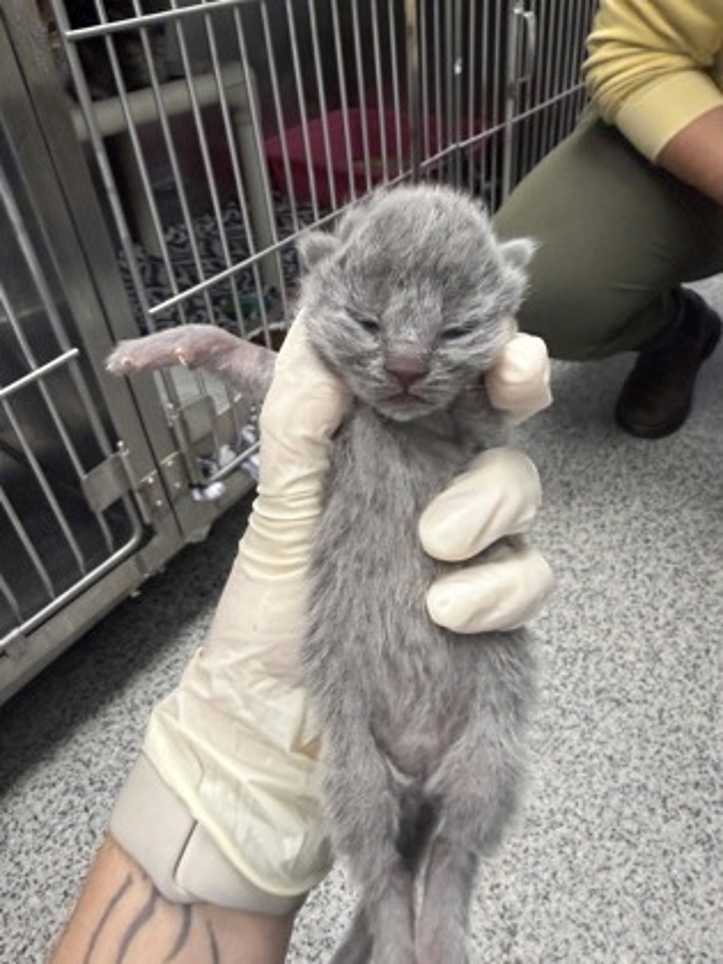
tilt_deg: -34.6
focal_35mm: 24
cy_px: 482
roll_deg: +5.4
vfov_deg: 71.6
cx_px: 362
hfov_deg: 56.8
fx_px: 668
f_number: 2.2
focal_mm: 2.22
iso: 320
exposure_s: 1/120
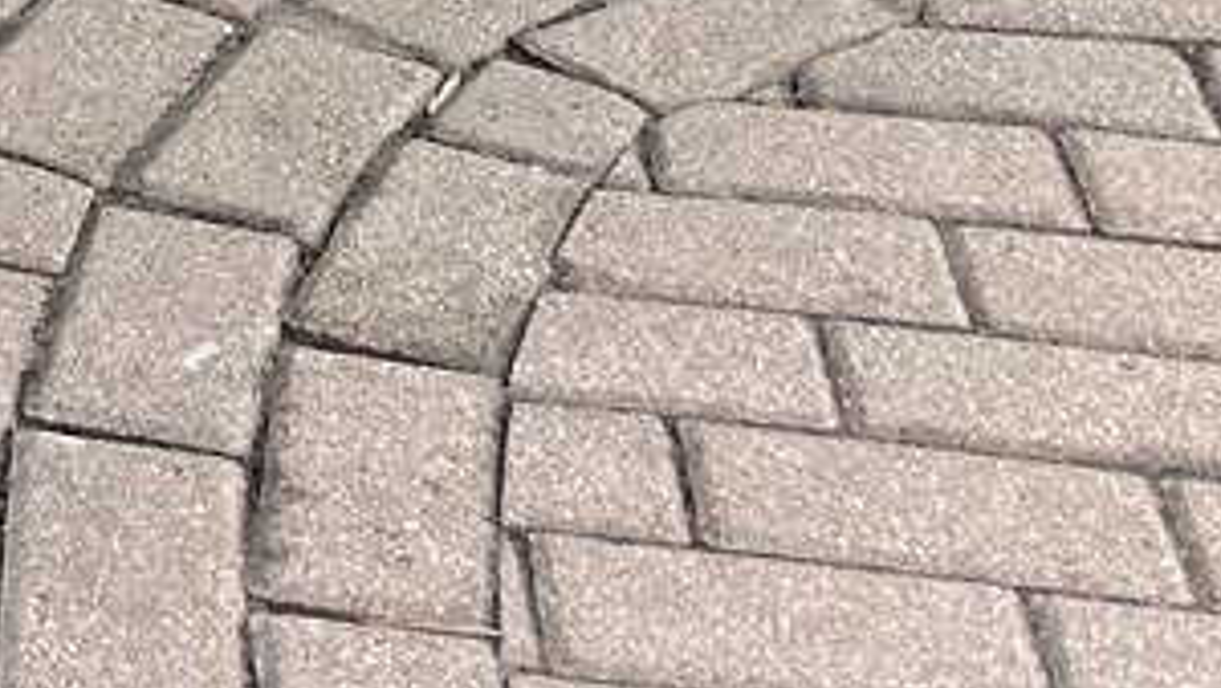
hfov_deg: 13.3
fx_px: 4891
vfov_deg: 7.1
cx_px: -663
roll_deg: -2.1
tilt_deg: -9.4
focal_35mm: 151
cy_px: -1478
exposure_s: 1/394
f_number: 1.6
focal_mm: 5.1
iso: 50
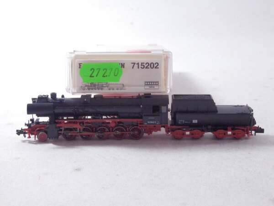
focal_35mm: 66
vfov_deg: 22.3
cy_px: 103
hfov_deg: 29.4
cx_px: 137
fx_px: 522
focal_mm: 11.9
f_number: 4.4
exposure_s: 1/160
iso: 1000
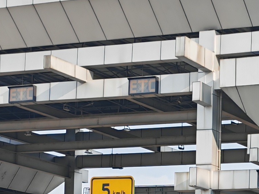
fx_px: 951
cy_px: 330
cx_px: 392
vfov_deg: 11.0
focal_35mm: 127
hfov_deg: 14.4
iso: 50
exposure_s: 1/350
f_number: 1.9
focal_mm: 6.12
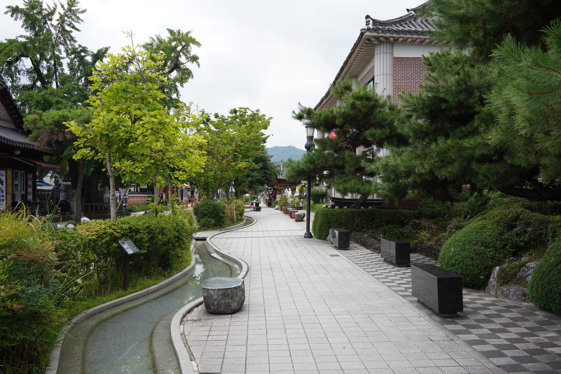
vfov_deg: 37.9
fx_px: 545
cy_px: 187
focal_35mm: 35
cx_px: 280
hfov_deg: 54.4
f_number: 10
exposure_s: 1/100
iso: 125
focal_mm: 35
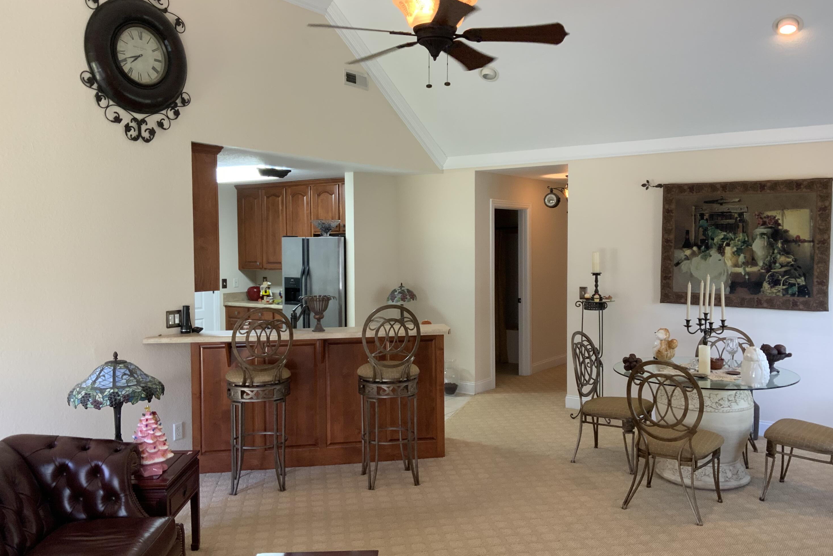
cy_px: 270
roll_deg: +0.0
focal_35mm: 31
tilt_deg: -2.0
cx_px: 427
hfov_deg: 60.3
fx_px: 717
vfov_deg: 42.3
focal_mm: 3
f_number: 1.8
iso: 125
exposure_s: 1/60
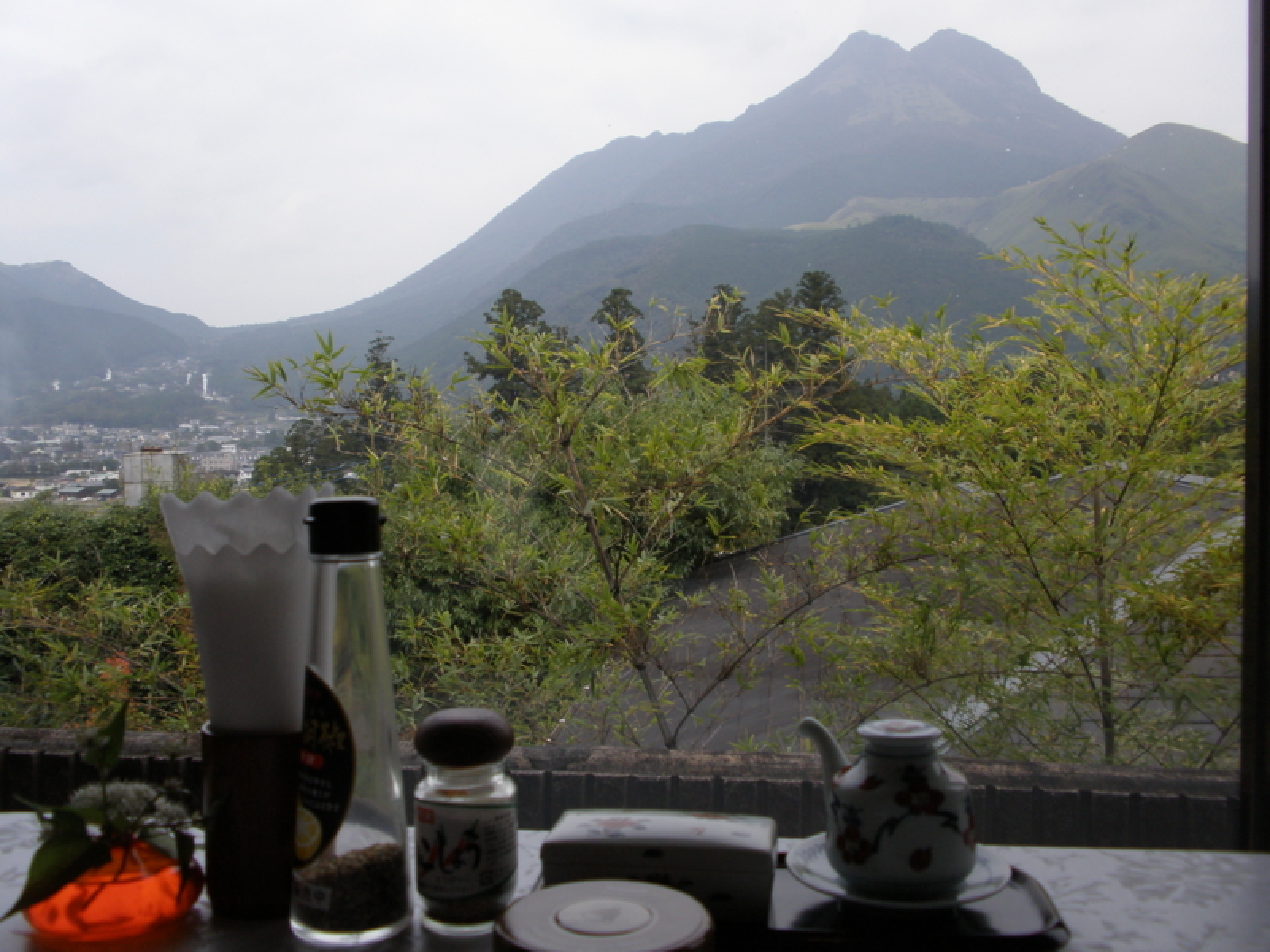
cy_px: 476
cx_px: 635
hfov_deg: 50.1
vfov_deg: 38.7
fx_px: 1357
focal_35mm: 37
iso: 64
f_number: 3.5
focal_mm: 6.6
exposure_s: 1/500
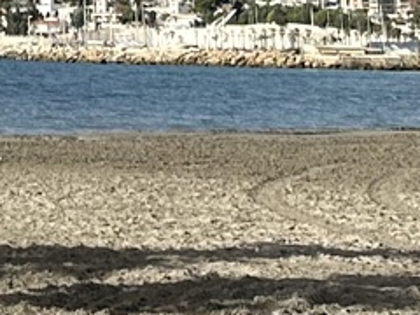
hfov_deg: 8.2
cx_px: -964
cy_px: -310
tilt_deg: +7.7
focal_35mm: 192
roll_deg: -1.2
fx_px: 2330
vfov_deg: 7.4
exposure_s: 1/6211
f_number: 1.78
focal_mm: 6.86
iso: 80
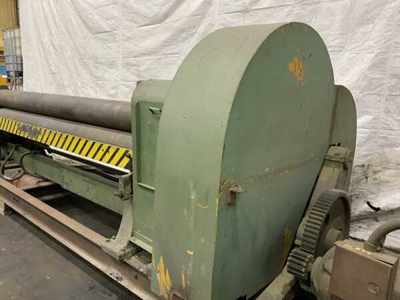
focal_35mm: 29
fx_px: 335
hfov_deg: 61.7
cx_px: 200
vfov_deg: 48.2
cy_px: 150
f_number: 1.8
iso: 160
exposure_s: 1/60
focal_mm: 3
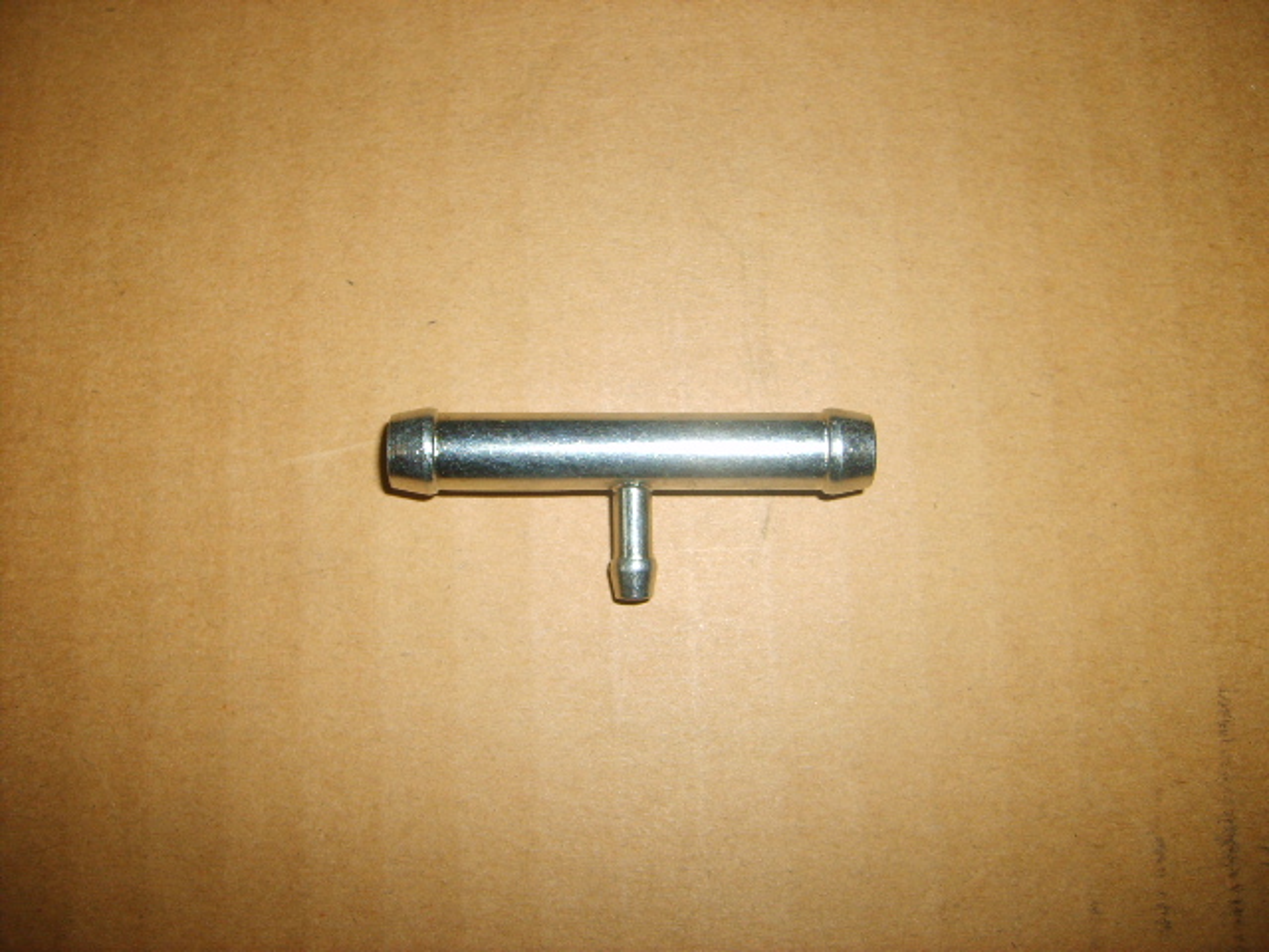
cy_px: 476
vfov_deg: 40.7
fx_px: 1283
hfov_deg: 52.6
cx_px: 634
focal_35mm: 35
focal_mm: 5.8
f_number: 2.8
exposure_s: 1/30
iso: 100
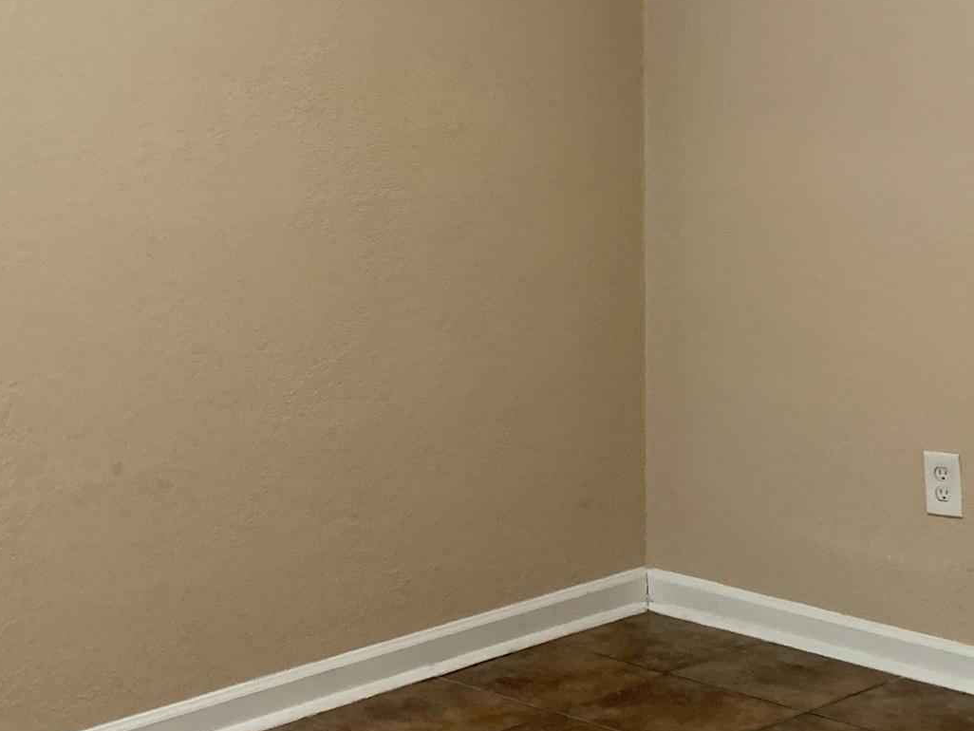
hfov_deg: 25.7
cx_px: 469
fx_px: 2139
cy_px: 196
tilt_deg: -5.9
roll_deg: +0.8
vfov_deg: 19.3
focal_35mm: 76
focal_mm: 4.25
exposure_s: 1/60
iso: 200
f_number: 1.8
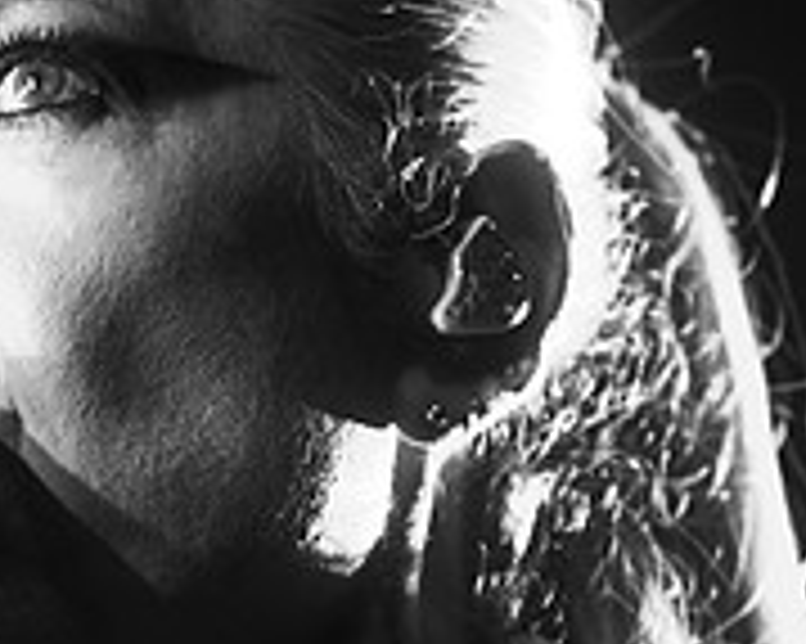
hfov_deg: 4.0
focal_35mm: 482
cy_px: 577
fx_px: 11492
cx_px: 331
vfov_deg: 3.2
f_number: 3.2
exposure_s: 1/200
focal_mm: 110
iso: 2500
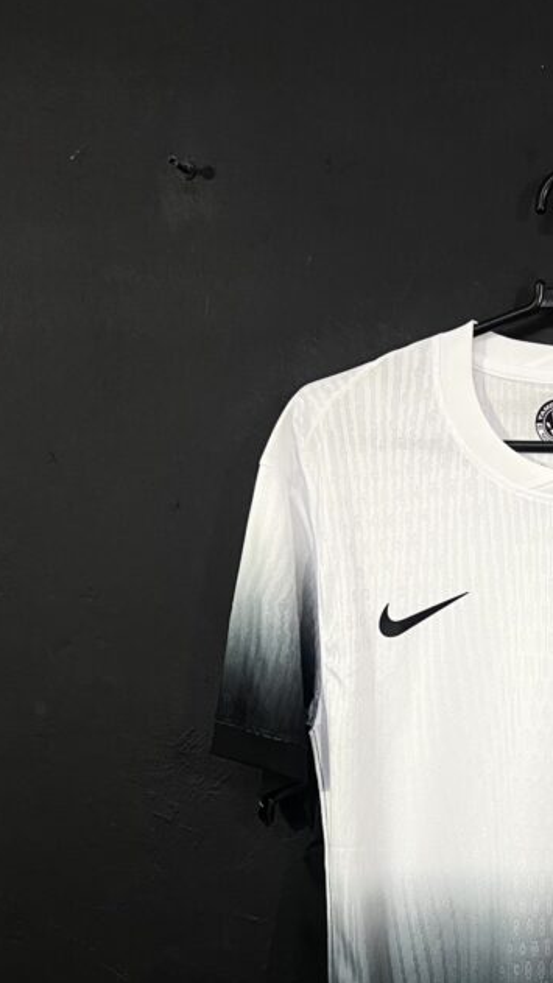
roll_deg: -1.1
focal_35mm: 46
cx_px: 578
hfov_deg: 24.5
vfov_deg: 42.5
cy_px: 788
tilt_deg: -10.4
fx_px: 1199
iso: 80
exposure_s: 1/60
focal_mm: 4.25
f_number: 1.8
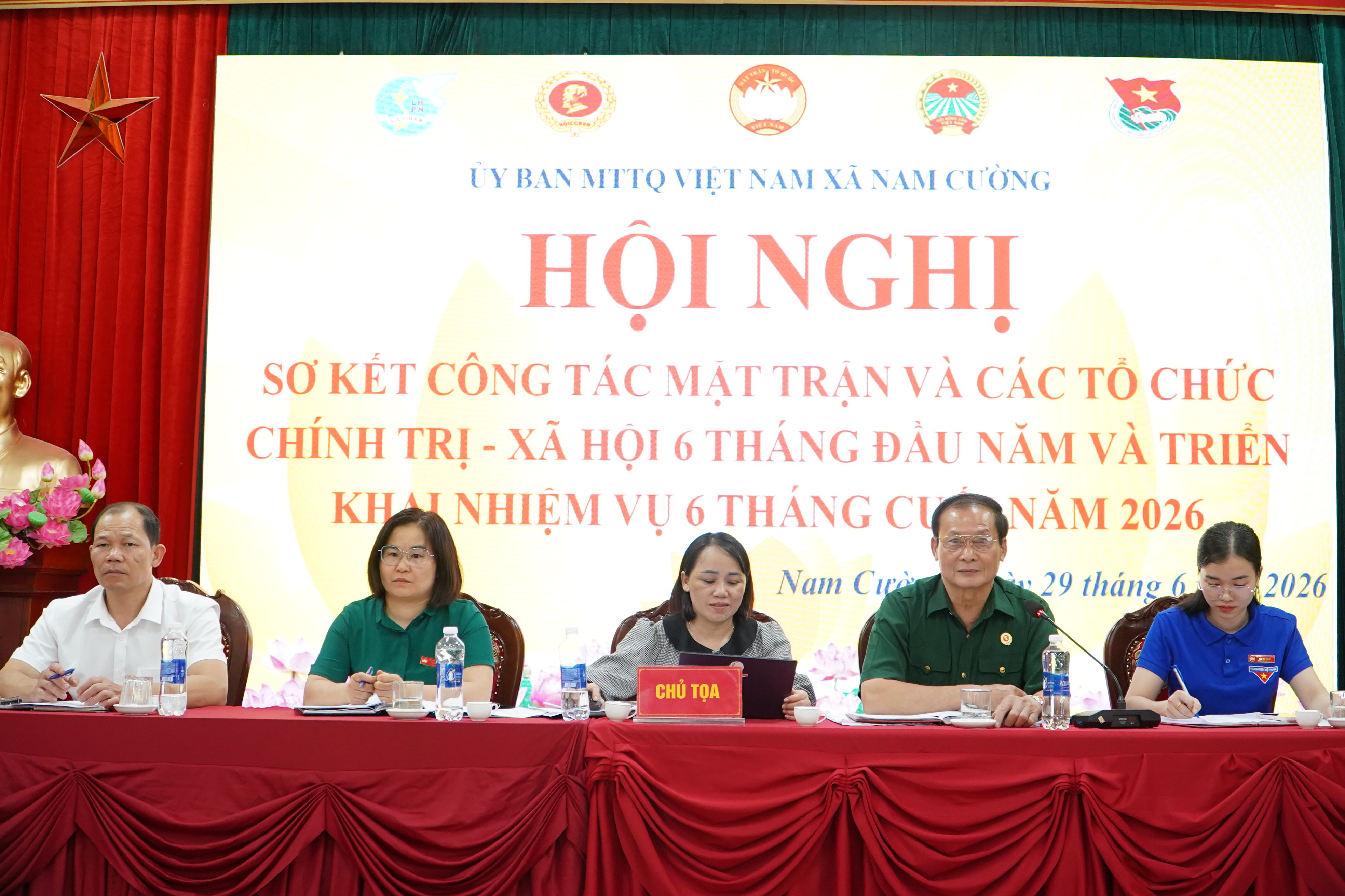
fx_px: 1681
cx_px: 672
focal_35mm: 45
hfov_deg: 43.6
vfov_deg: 29.9
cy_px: 448
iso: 1600
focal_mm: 30
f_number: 4.5
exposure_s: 1/60
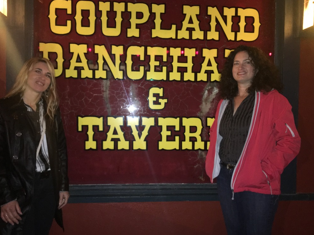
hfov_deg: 60.0
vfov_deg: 46.8
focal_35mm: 30
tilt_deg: -1.4
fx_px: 272
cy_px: 119
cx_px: 155
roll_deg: -0.4
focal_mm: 4.15
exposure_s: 1/16
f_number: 2.2
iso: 250
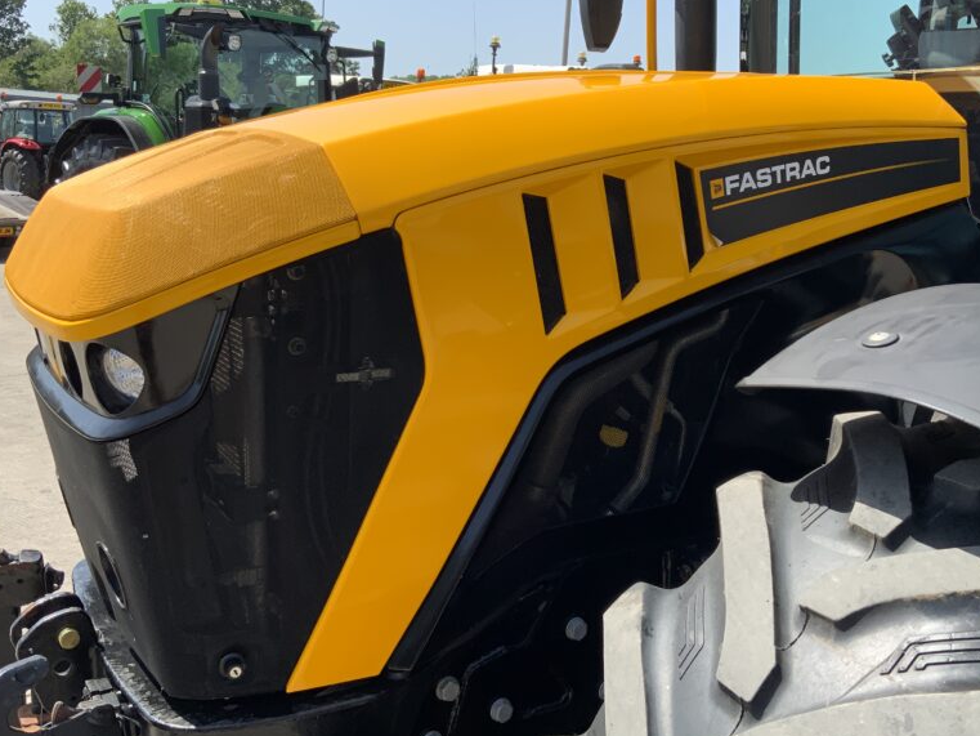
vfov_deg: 36.8
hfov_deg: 47.7
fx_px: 1104
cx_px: 564
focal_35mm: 39
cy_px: 321
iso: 16
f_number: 1.8
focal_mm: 3
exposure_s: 1/1015
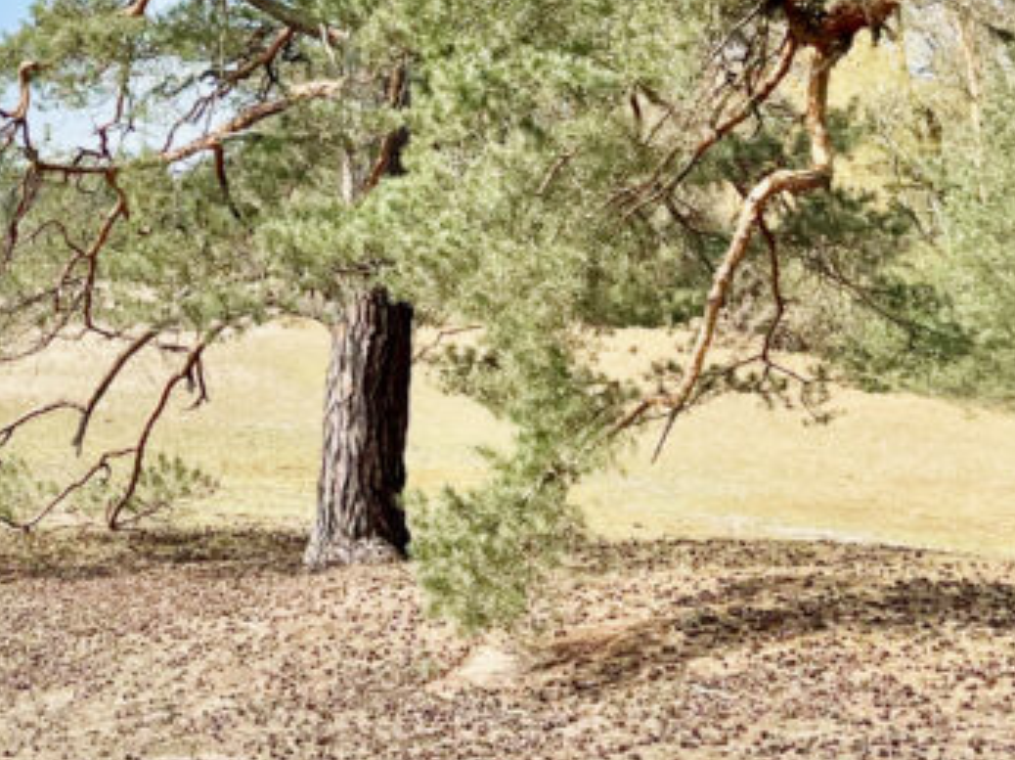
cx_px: 41
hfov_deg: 24.4
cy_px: -141
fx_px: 2256
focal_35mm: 77
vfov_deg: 18.2
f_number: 1.6
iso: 32
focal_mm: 5.1
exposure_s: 1/3003
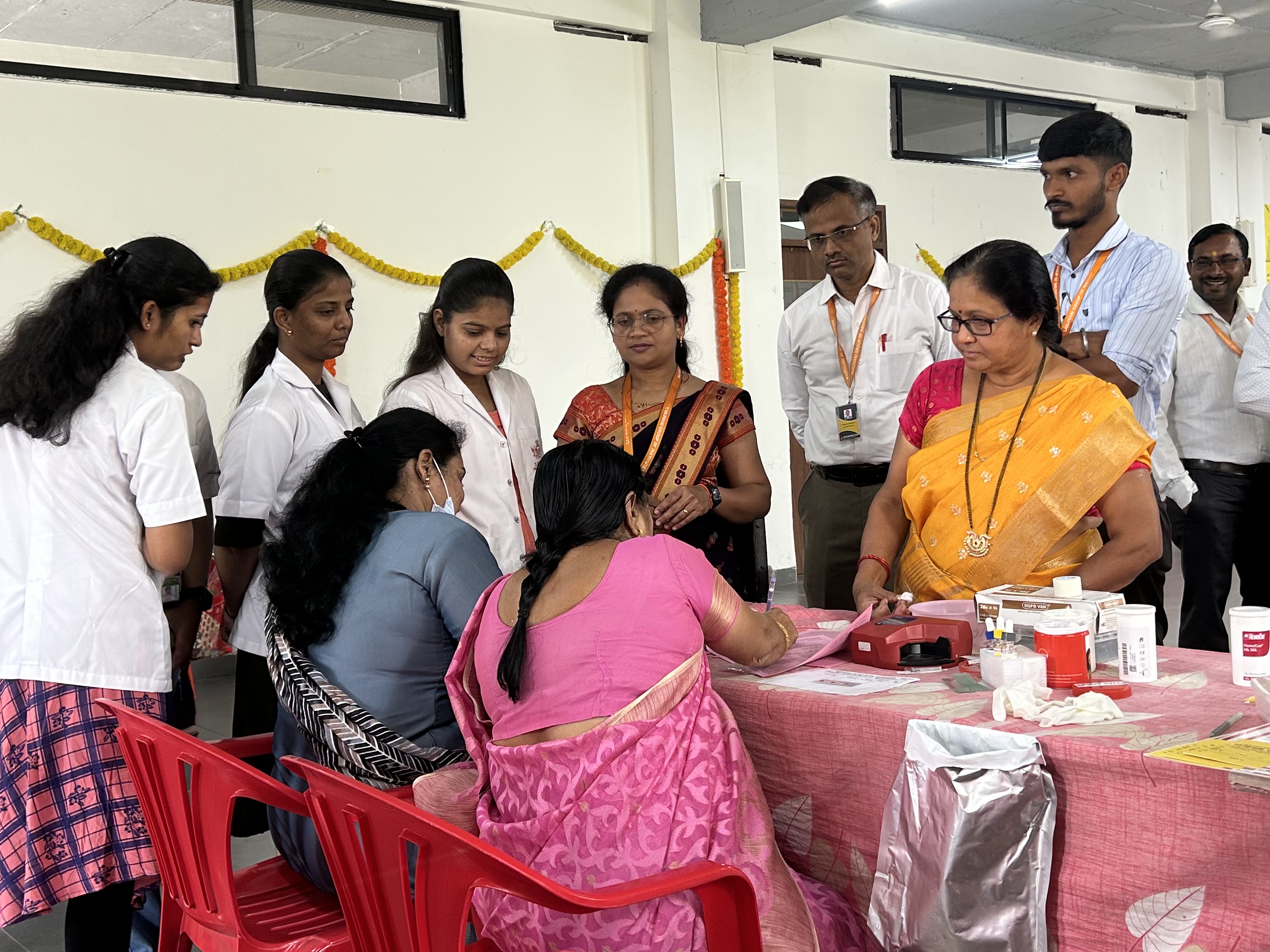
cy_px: 420
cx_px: 685
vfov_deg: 35.9
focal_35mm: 40
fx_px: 1468
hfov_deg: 46.8
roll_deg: +4.2
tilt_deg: -1.0
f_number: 1.5
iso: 100
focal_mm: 5.7
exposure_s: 1/50
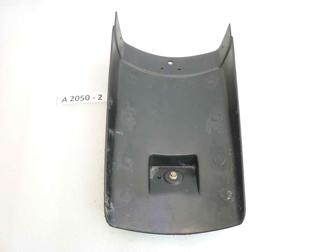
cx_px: 168
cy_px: 126
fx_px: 243
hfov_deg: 69.4
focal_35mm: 25
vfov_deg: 54.9
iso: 125
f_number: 3.3
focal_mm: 4.1
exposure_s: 1/10
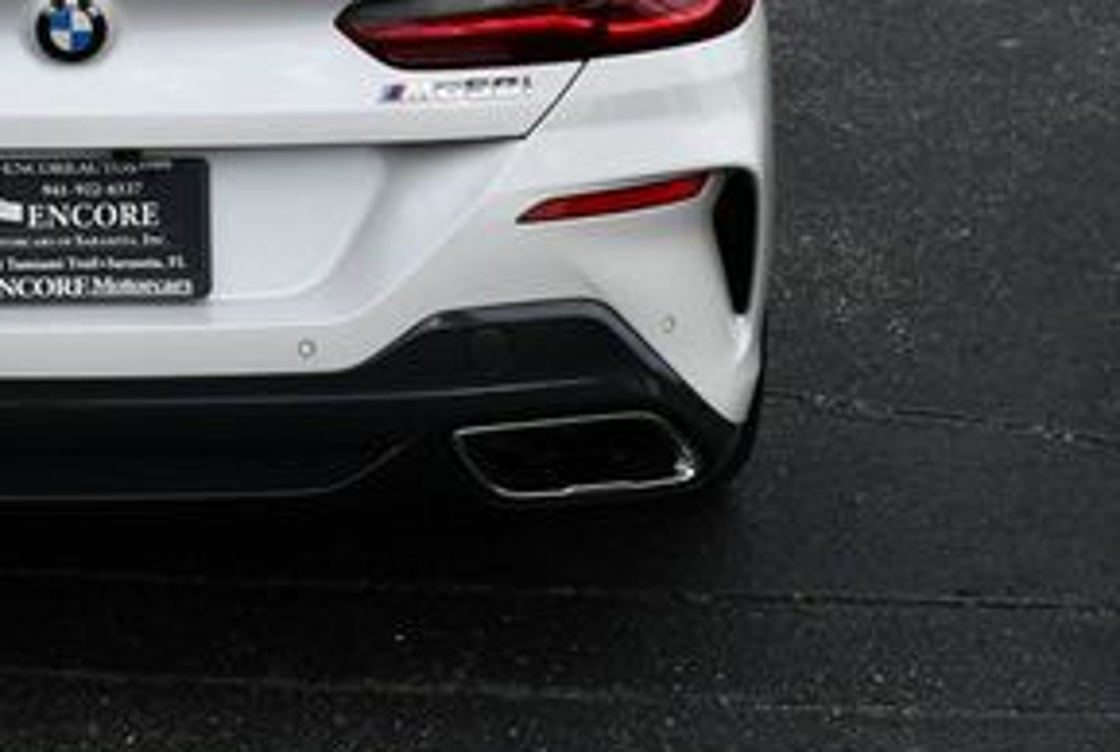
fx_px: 3585
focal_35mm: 115
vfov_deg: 11.8
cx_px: -12
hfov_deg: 17.3
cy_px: -43
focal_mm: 26
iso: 140
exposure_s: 1/250
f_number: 8
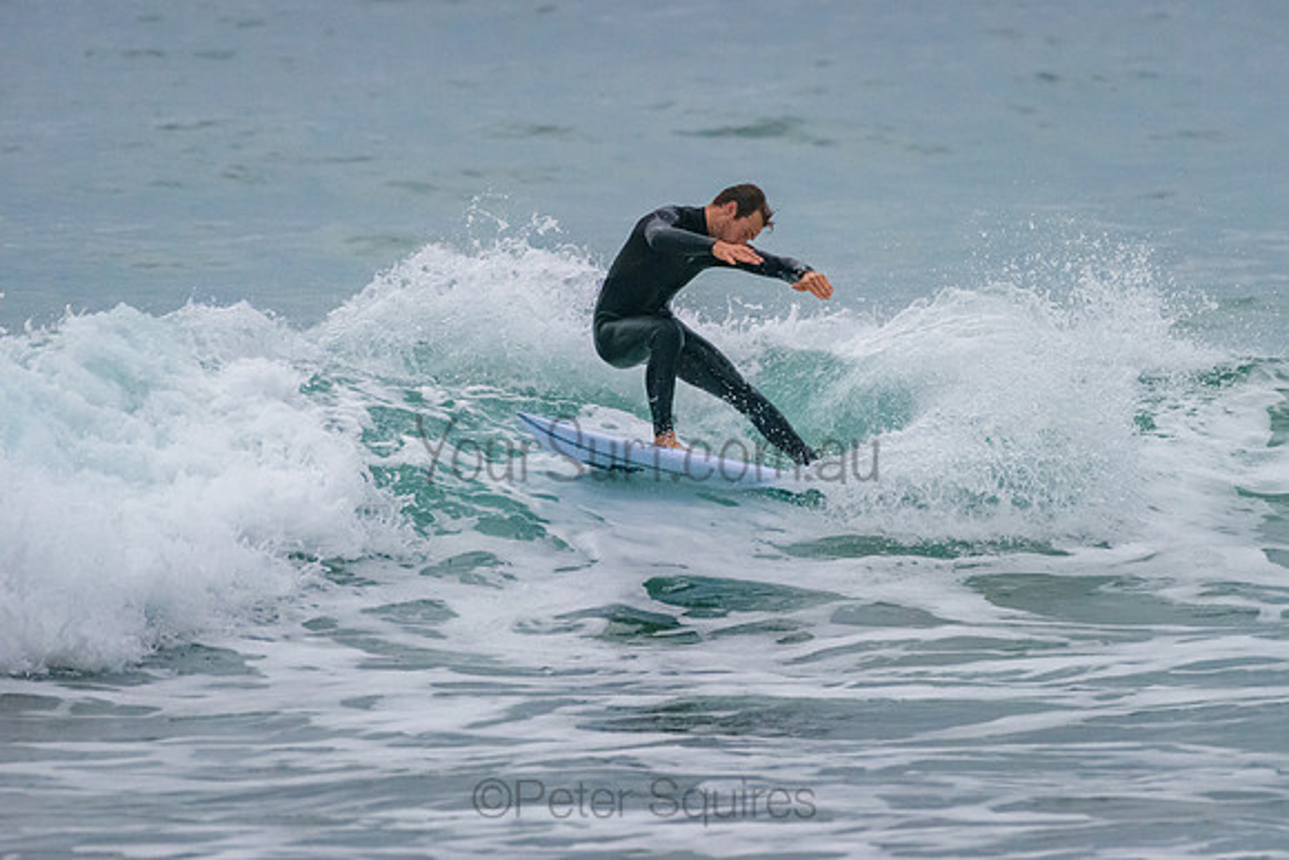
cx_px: 773
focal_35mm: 613
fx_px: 21957
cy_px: 341
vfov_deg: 2.2
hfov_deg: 3.4
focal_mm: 500
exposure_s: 1/1250
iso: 3200
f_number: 5.6
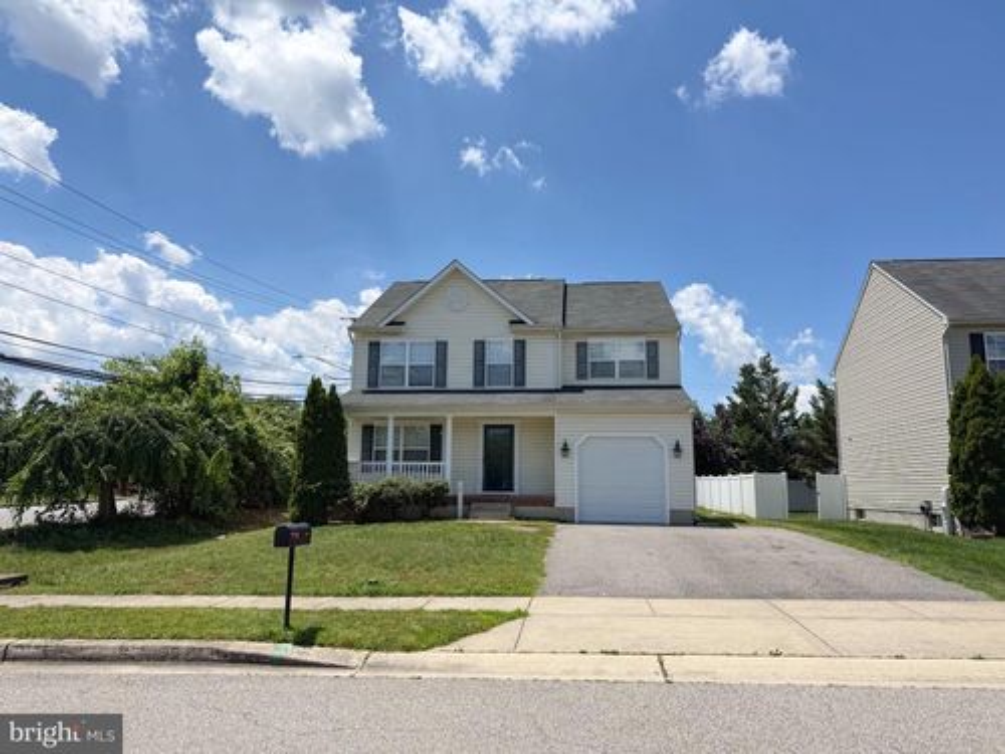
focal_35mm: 24
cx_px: 502
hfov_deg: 71.6
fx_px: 697
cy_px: 377
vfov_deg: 56.8
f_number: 1.78
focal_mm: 6.76
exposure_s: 1/6711
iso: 80
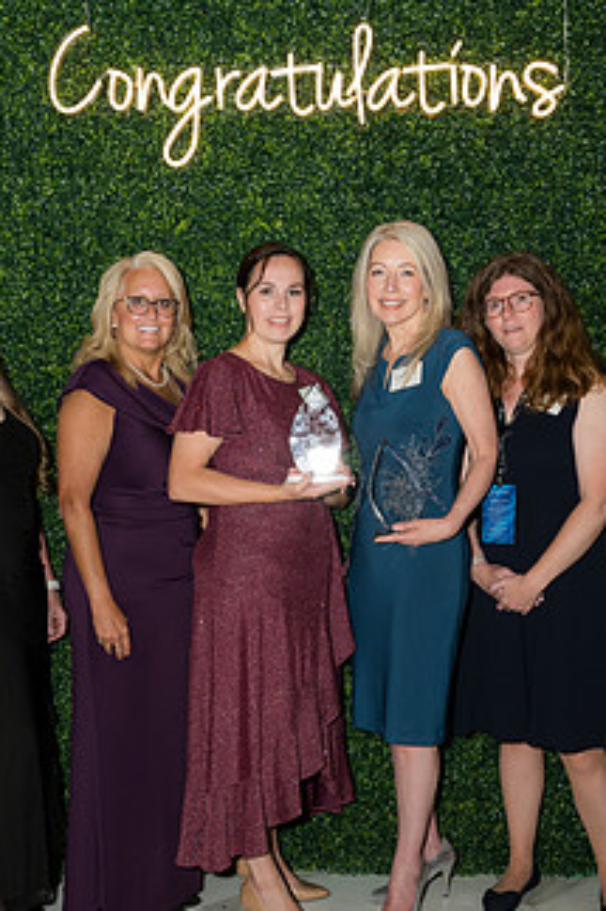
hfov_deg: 25.5
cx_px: 307
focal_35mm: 53
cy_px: 598
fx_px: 1340
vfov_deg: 37.2
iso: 800
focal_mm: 38
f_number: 5
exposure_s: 1/160
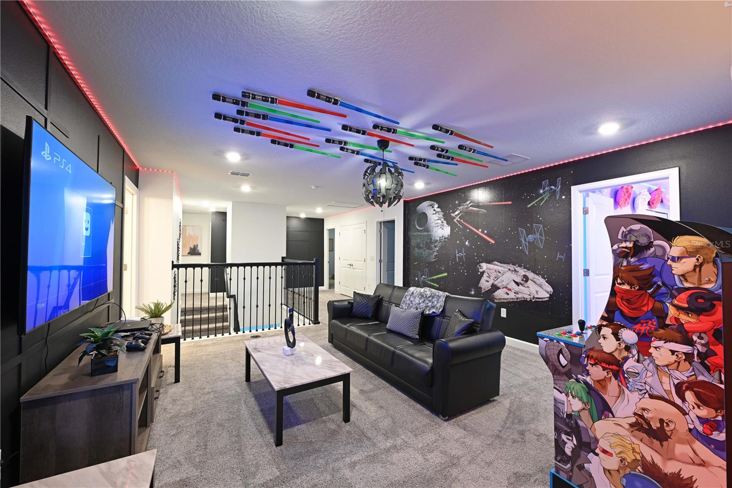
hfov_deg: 102.3
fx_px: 295
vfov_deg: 79.2
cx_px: 366
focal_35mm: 14
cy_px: 244
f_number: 9
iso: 160
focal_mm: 14.5
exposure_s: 1
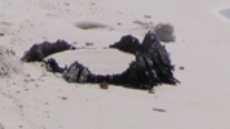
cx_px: 221
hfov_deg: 6.4
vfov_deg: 3.6
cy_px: -45
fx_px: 2062
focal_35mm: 338
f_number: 4.6
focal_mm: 15.9
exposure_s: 1/1351
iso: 100
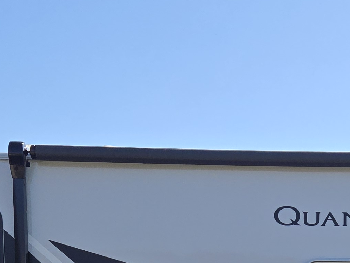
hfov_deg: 21.3
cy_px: 438
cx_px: 319
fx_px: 910
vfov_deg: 14.8
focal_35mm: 90
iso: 25
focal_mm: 5.4
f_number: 1.8
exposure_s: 1/1538
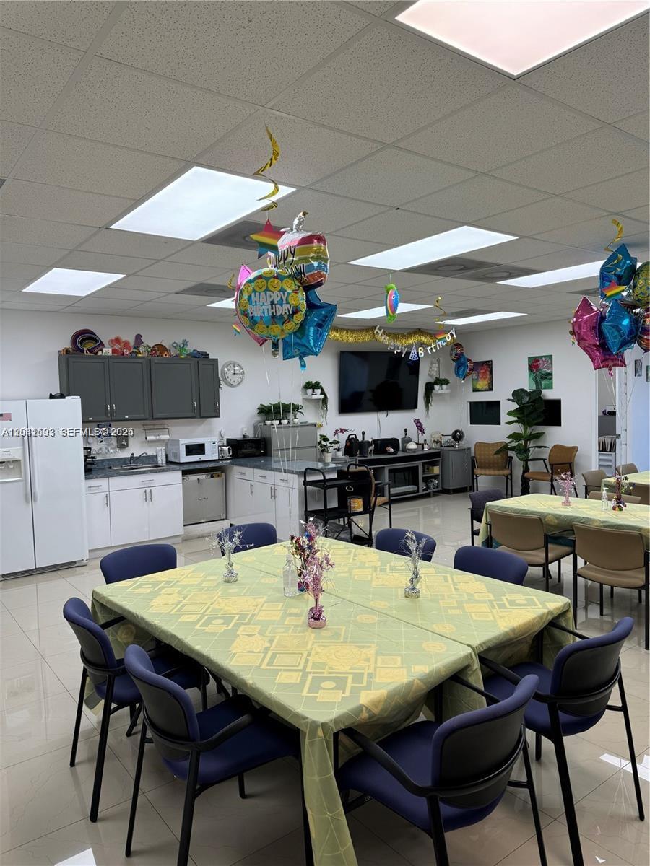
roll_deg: +3.1
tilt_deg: -1.6
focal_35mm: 24
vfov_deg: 71.6
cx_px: 325
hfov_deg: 56.8
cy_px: 433
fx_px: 601
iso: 50
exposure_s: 1/120
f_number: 1.78
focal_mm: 6.76
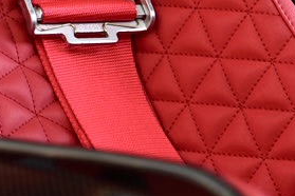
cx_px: -184
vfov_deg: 3.7
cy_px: -233
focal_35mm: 365
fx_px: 2991
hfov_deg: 5.6
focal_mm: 63
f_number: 2.8
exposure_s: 1/60
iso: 125
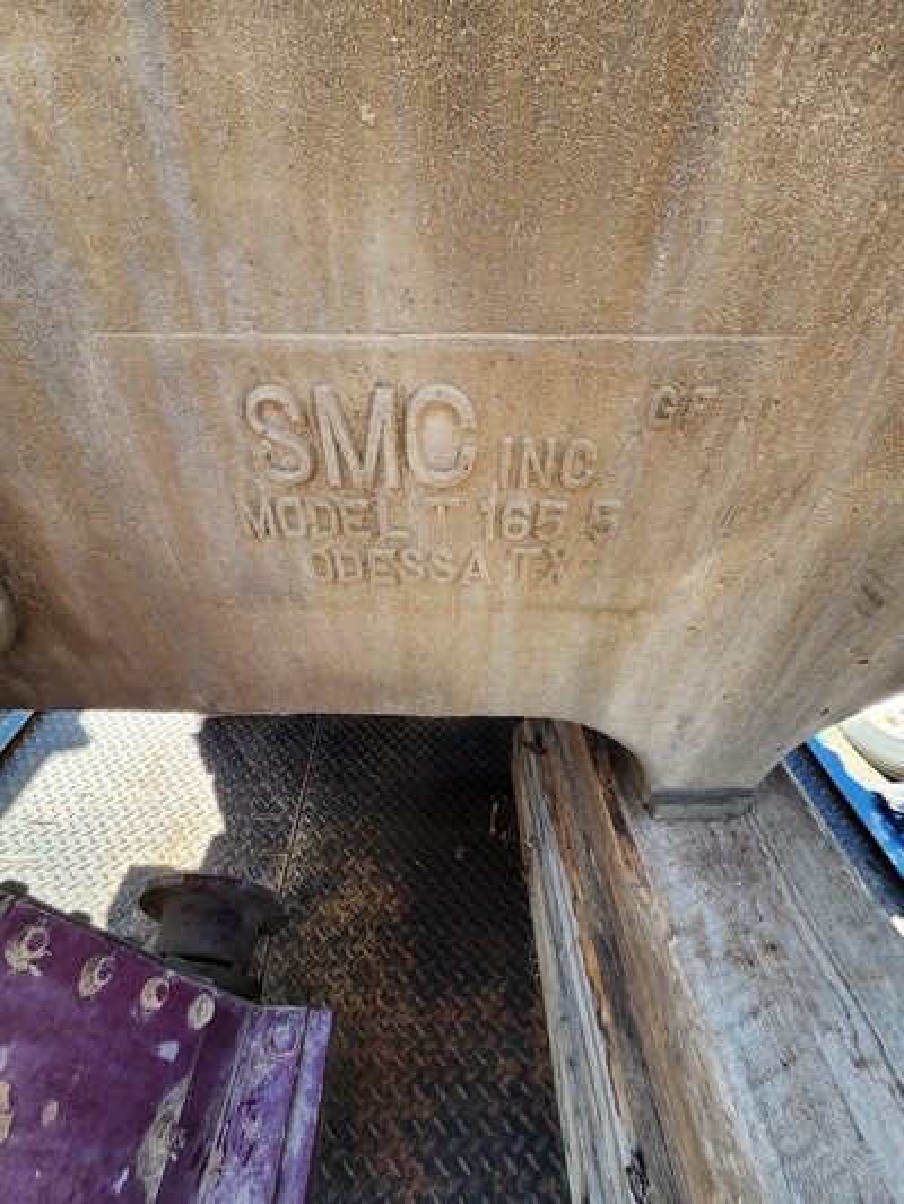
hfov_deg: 89.9
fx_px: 452
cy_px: 602
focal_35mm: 13
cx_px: 452
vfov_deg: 106.2
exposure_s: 1/120
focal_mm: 1.74
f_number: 2.2
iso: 64
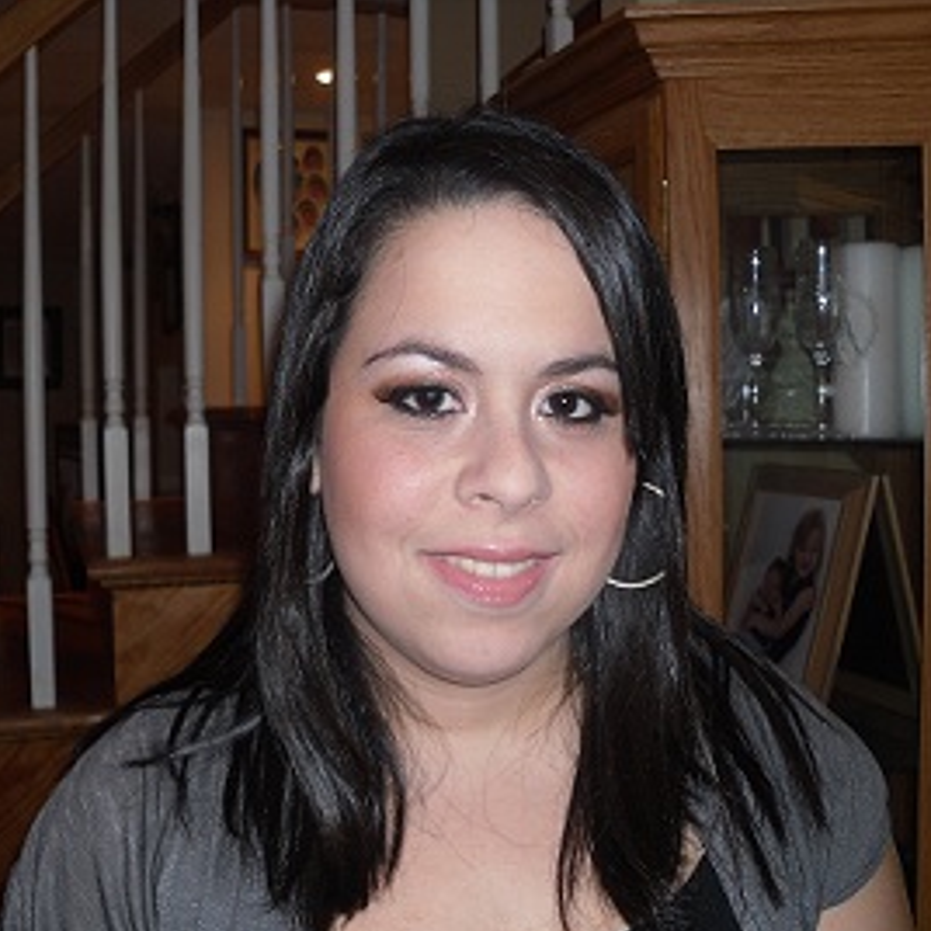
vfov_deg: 40.9
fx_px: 1248
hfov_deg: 40.9
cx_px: 429
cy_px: 472
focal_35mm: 41
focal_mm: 6
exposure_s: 1/45
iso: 80
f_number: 2.8
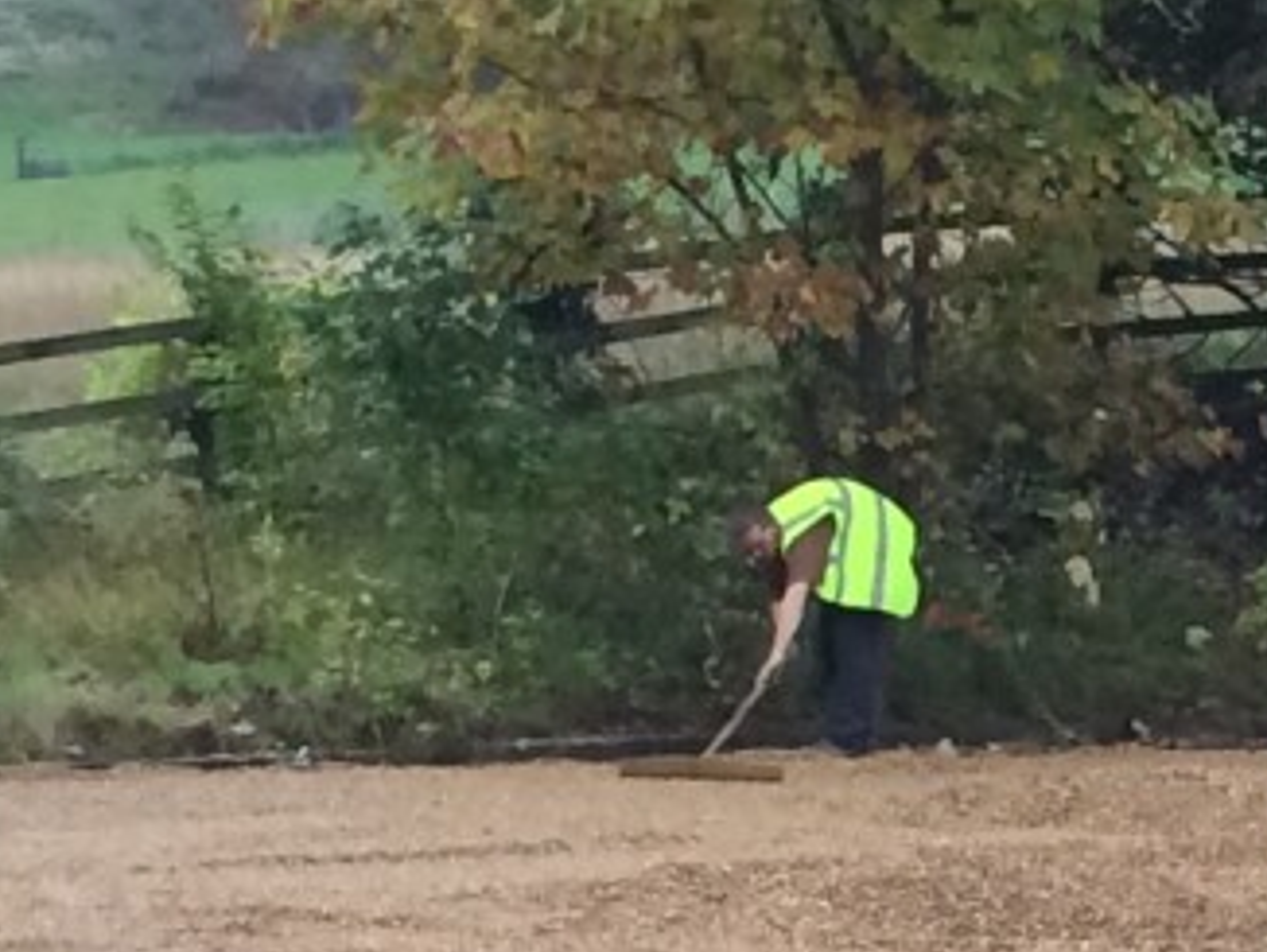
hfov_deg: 10.4
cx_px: 1846
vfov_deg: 8.0
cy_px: 1228
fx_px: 6740
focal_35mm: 184
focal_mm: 4.12
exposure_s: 1/40
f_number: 2.2
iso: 50
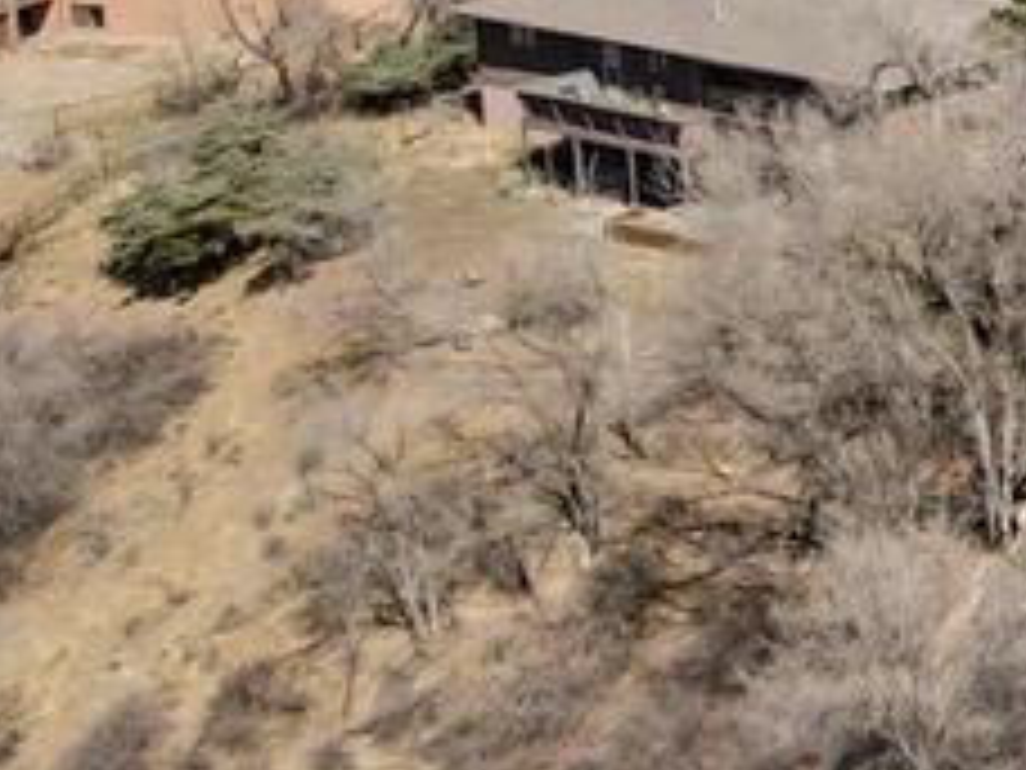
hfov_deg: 15.3
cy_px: -297
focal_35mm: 108
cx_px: 1926
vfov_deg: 13.1
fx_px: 3201
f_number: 2.8
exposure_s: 1/400
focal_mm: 4.5
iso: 100
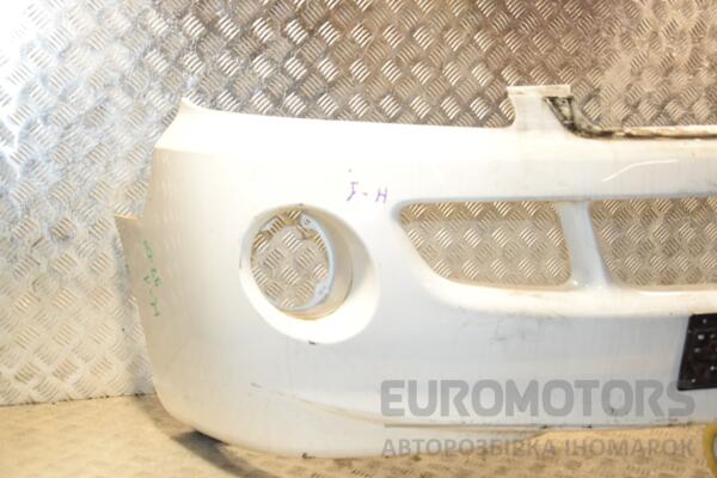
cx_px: 358
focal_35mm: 52
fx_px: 1046
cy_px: 239
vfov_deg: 25.8
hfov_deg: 37.9
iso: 800
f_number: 5.6
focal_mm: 35
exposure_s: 1/200
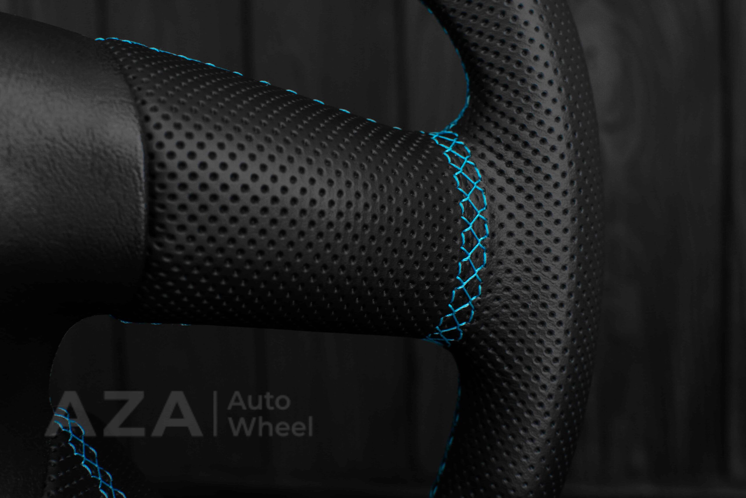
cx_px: 373
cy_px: 249
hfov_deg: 37.8
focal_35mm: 52
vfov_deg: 25.8
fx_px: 1088
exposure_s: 1/125
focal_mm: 35
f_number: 6.3
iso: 500
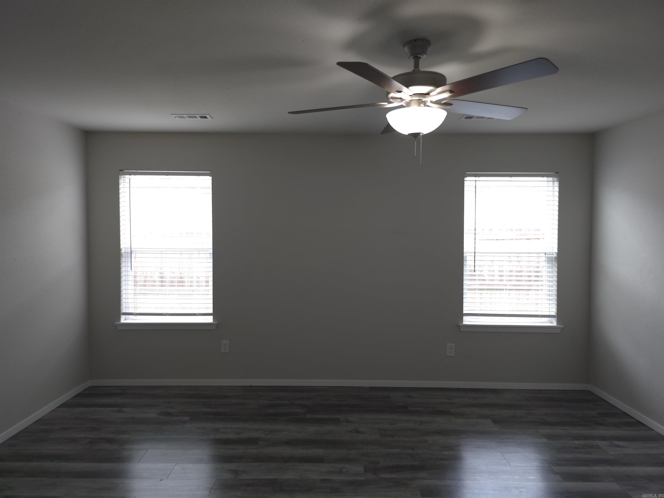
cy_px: 249
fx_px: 441
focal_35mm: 23
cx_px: 332
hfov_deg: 73.9
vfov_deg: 58.9
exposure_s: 1/60
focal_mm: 6.3
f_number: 1.7
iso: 80
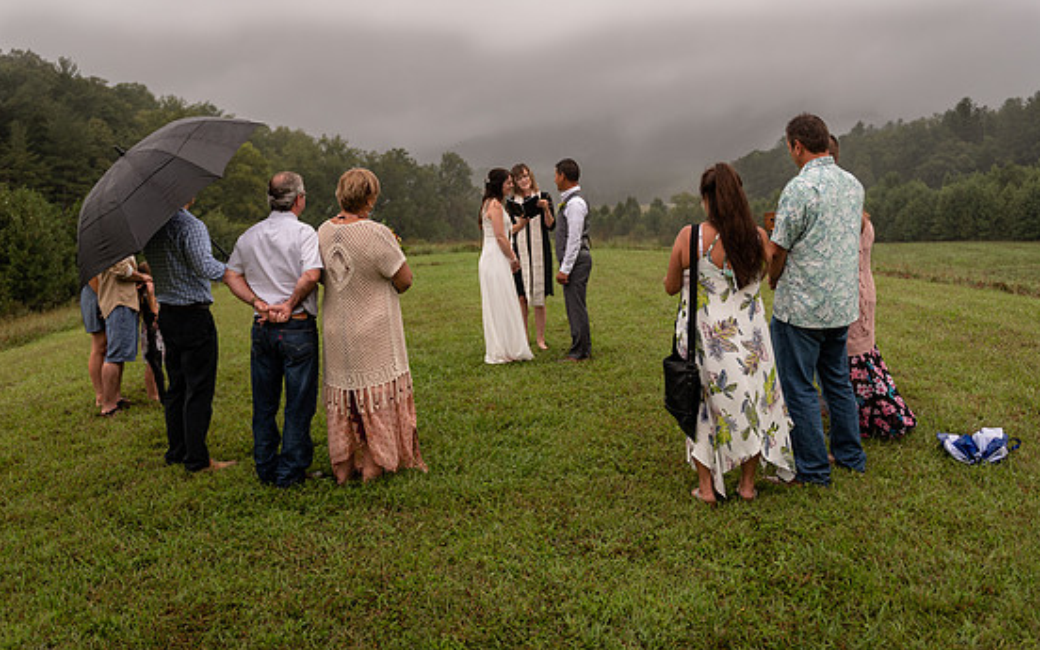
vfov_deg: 40.1
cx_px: 528
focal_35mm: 31
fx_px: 879
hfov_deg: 61.2
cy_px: 220
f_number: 2.8
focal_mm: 24
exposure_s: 1/4000
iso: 220
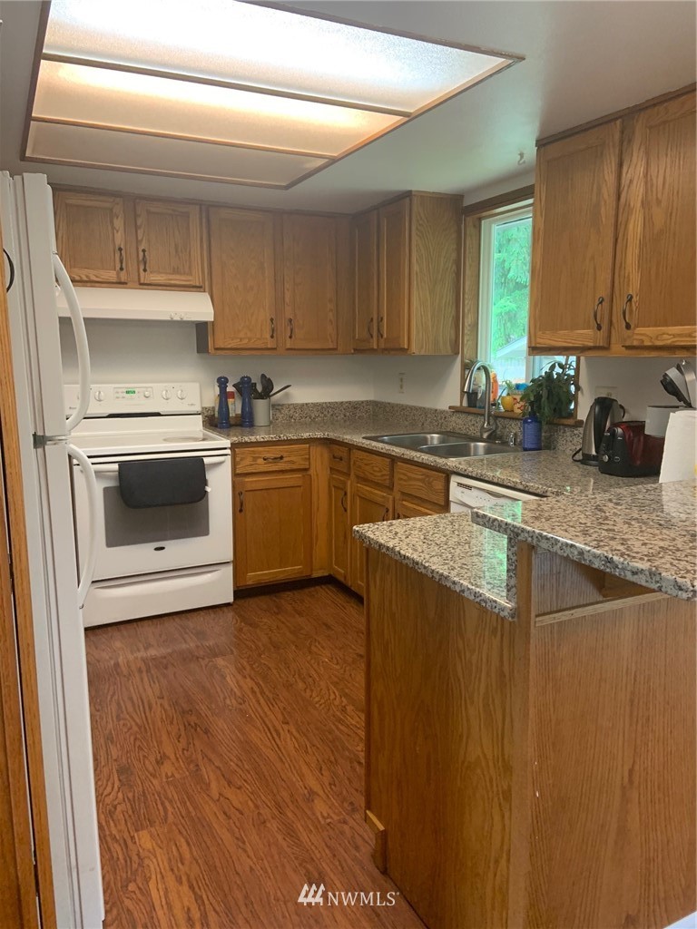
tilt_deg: -9.0
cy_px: 464
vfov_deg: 67.3
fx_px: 698
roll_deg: -0.2
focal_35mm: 26
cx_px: 348
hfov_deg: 53.1
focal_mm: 4.25
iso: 250
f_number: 1.8
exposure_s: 1/60
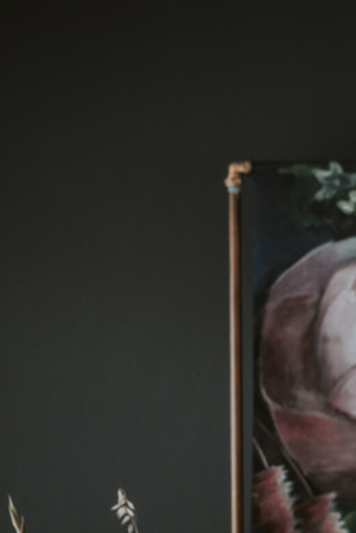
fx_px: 3257
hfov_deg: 6.2
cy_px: 407
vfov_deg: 9.3
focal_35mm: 220
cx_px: 406
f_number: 1.4
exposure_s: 1/640
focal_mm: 85
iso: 500
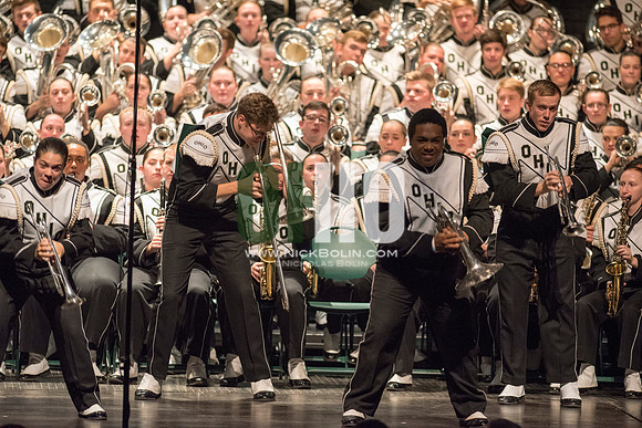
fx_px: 5351
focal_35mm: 300
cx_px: 321
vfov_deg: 4.6
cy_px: 214
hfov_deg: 6.9
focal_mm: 300
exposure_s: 1/500
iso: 4000
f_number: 2.8
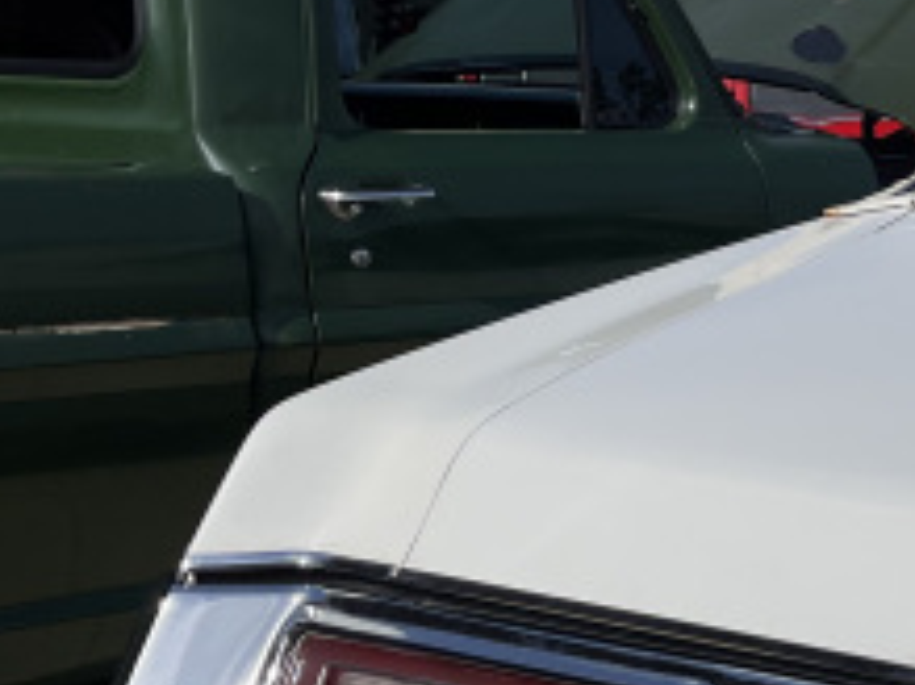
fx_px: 2510
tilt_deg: -4.9
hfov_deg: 17.9
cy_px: 284
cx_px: 1462
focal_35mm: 95
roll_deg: -0.8
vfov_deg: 15.5
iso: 32
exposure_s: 1/6579
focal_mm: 5.1
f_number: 1.6
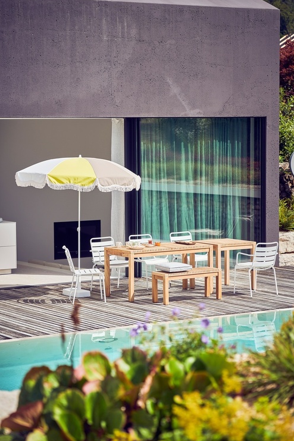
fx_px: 1249
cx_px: 149
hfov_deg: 13.4
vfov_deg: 20.0
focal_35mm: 102
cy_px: 221
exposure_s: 1/1000
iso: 100
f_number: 5
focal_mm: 100
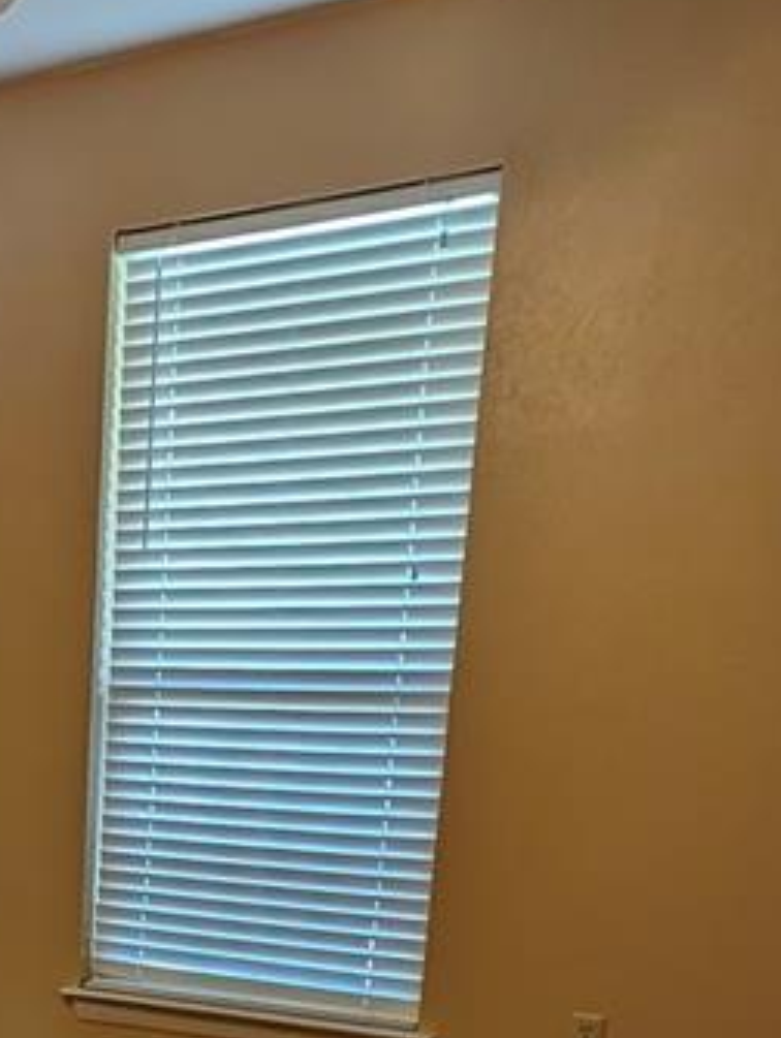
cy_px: 1094
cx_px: -138
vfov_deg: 31.6
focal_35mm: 55
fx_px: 1651
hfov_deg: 24.3
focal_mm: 2.23
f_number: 1.95
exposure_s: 1/24
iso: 63
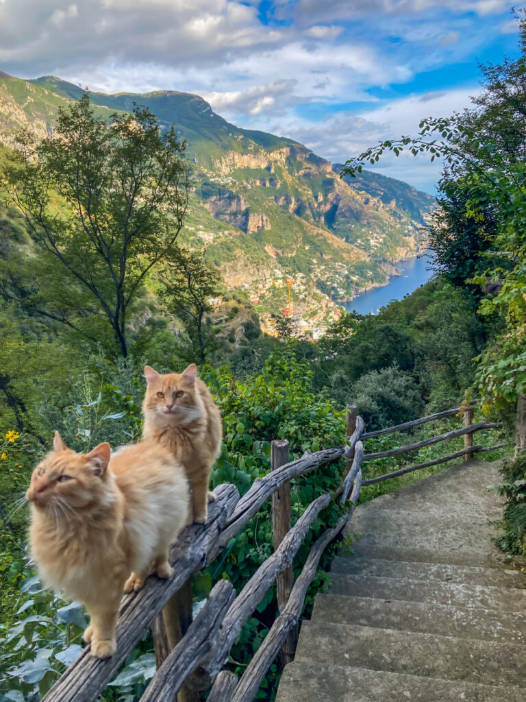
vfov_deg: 63.4
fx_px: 567
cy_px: 351
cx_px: 263
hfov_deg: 49.7
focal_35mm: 28
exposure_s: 1/787
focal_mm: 3.99
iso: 20
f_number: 1.8
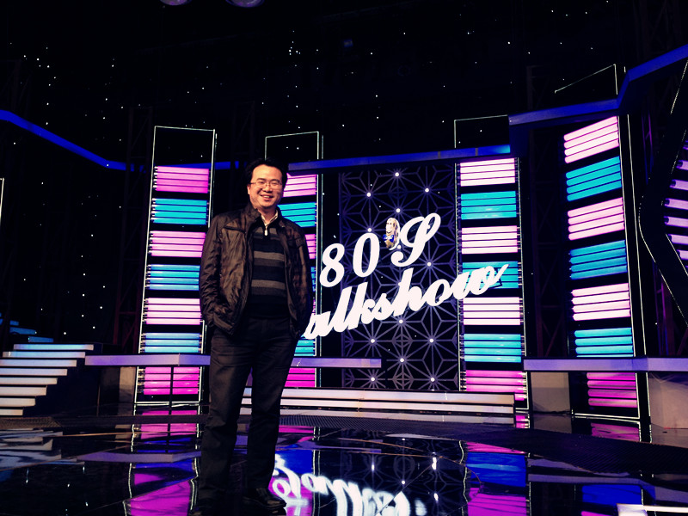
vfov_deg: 42.9
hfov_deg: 55.4
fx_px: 656
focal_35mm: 33
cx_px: 344
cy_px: 258
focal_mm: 4.13
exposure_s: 1/20
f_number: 2.4
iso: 80
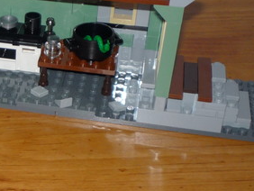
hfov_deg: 17.7
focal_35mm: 102
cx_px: -103
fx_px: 749
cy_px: 115
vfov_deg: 14.5
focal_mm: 5.2
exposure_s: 1/30
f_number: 3.3
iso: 100
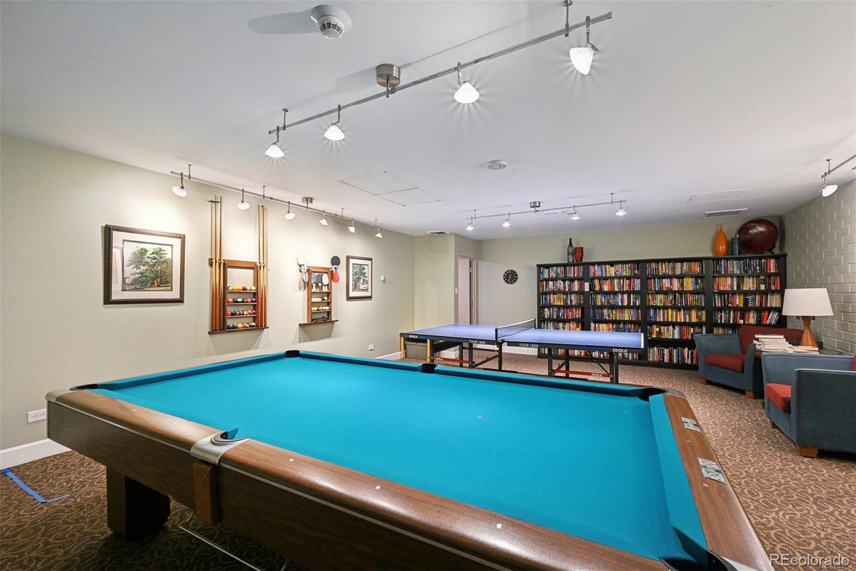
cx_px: 428
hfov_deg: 98.6
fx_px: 368
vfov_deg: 75.5
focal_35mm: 16
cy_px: 286
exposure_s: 1/2.5
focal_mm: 15.5
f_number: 10
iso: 400
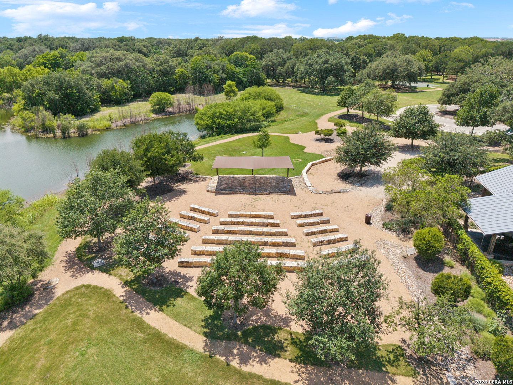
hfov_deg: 71.6
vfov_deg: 56.8
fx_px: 356
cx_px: 256
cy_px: 192
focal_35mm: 24
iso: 200
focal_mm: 8.67
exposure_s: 1/4000
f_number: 1.8
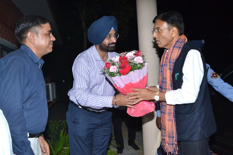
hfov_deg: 49.5
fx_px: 252
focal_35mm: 39
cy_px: 78
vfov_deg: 34.2
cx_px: 116
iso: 1600
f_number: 6.3
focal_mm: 26
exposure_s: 1/160
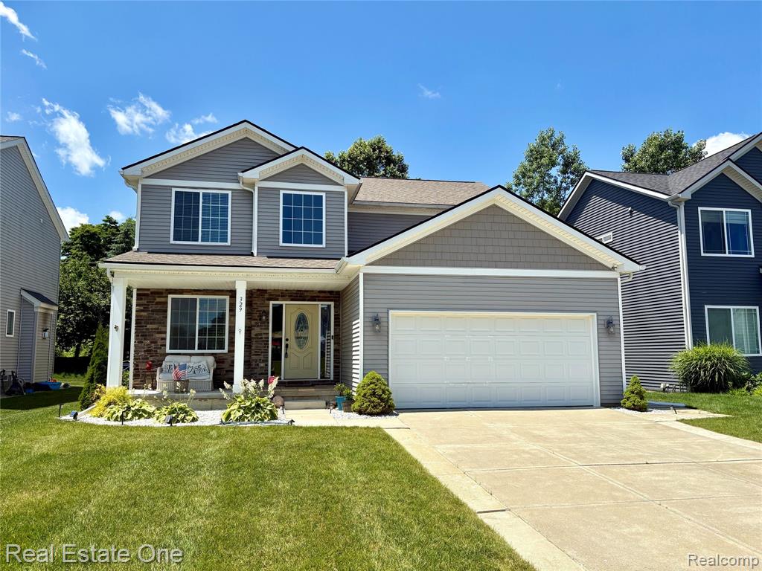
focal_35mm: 26
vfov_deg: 53.1
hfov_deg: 67.3
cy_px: 286
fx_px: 572
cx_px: 381
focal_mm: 5.96
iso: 50
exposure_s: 1/3448
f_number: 1.6
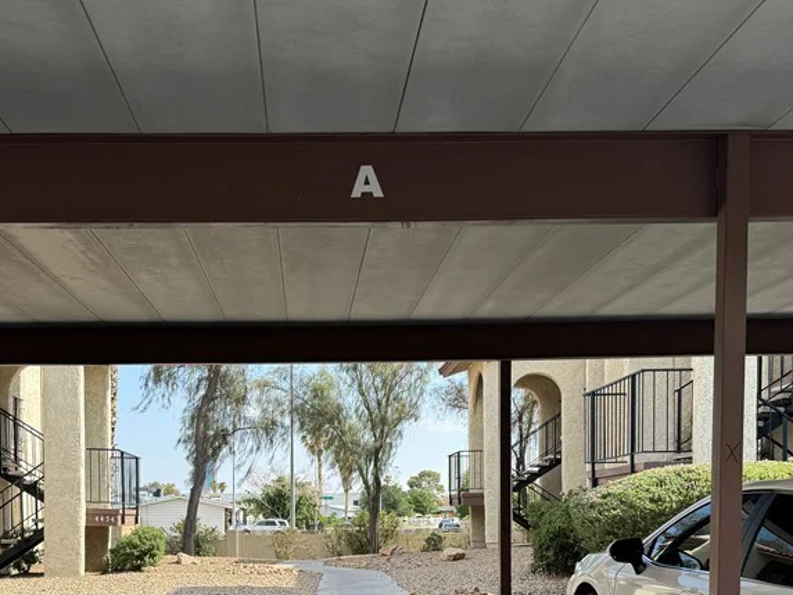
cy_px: 526
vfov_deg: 32.1
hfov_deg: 43.7
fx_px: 985
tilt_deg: -3.0
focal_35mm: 43
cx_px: 338
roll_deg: +0.9
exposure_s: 1/1869
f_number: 1.78
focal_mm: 6.76
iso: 80
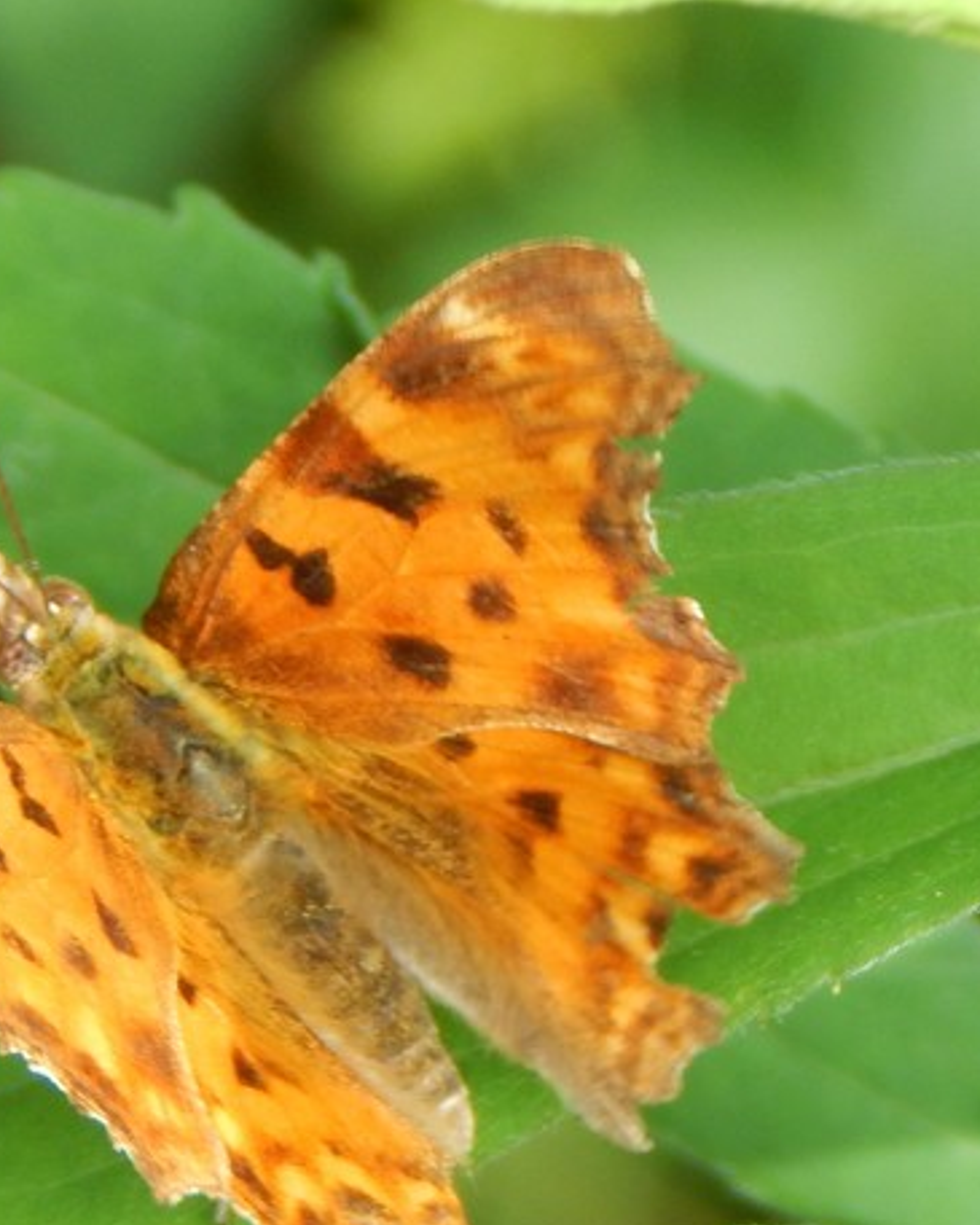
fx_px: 12033
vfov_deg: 5.8
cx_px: 334
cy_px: 725
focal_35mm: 332
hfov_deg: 4.7
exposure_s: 1/80
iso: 125
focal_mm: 32.8
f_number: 5.3
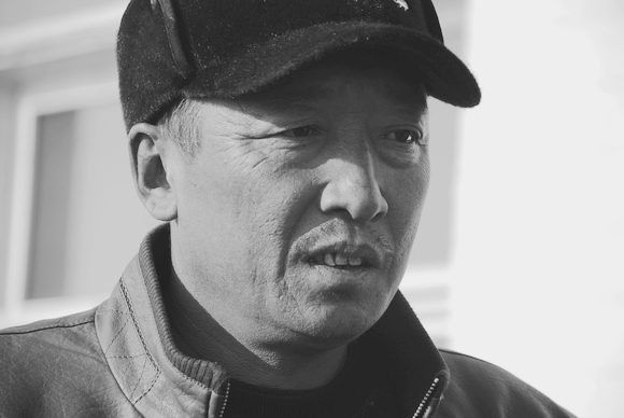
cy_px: 209
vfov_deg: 6.8
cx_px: 312
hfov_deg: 10.1
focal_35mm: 202
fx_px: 3513
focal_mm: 135
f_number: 6.3
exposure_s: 1/800
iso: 400
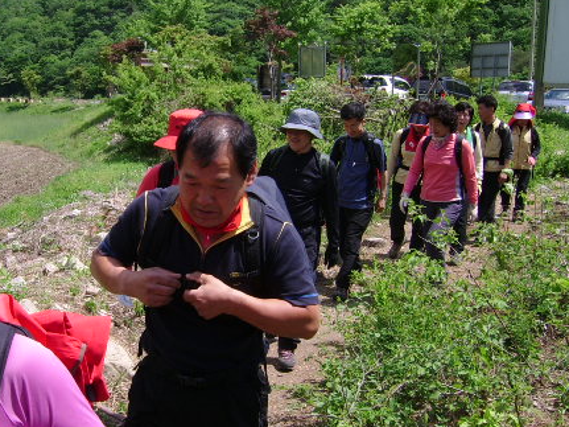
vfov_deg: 28.0
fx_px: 855
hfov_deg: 36.3
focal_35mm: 52
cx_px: 176
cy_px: 210
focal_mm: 5.95
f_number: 5.8
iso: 50
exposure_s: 1/272
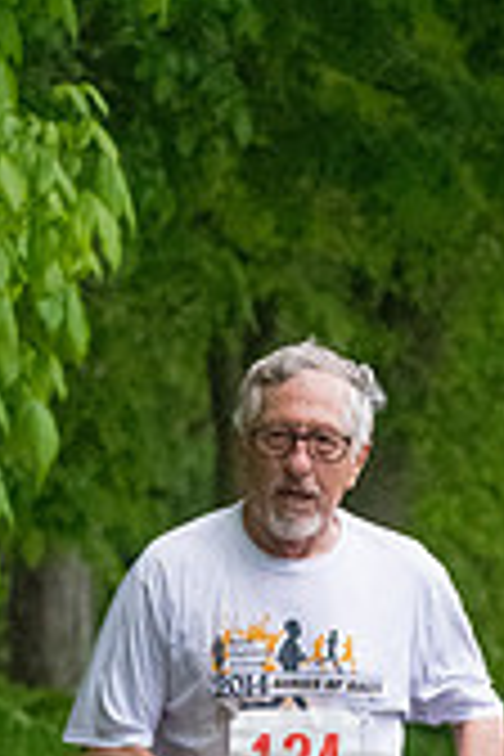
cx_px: 304
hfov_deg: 2.3
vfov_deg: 3.4
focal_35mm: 601
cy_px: 846
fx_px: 12620
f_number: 5.6
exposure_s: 1/1250
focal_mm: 150
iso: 6400
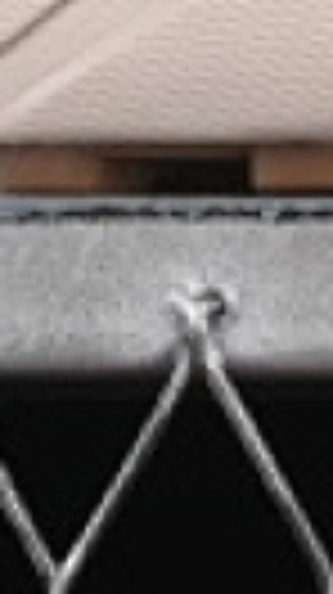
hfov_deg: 1.9
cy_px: -801
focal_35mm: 641
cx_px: -644
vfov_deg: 3.3
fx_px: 10088
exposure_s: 1/80
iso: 160
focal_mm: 50
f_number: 8
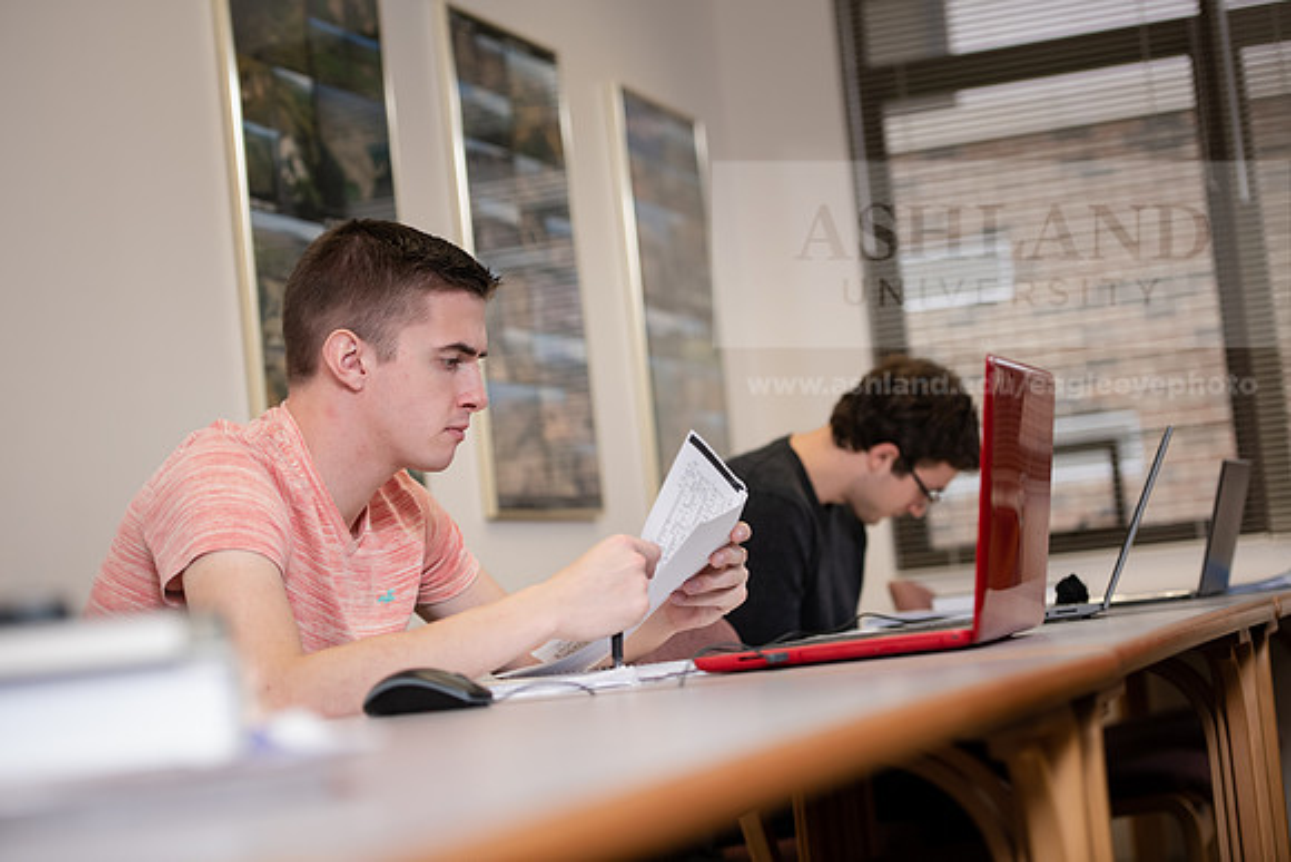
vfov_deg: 16.7
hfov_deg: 24.8
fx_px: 2941
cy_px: 431
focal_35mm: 82
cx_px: 646
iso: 640
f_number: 3.2
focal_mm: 82
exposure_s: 1/200
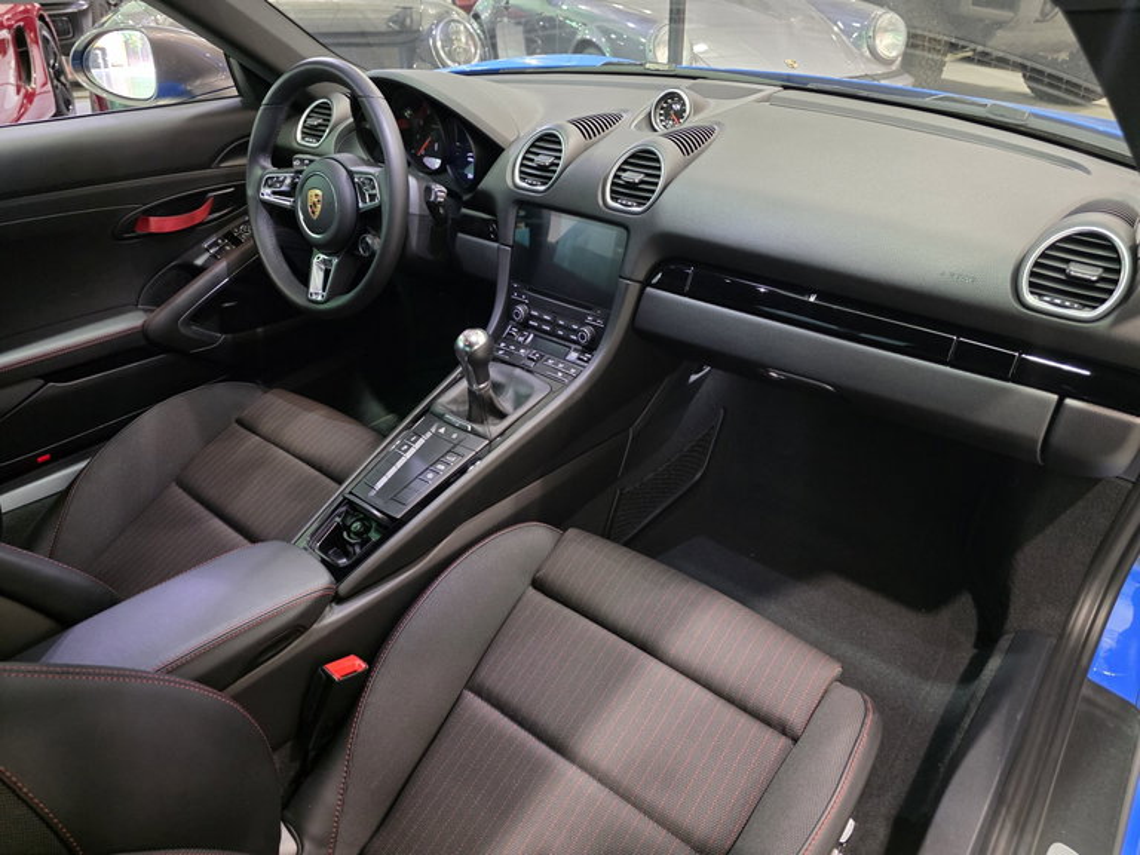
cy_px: 428
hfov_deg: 73.9
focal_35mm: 23
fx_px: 757
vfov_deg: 58.9
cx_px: 570
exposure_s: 1/30
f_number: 1.7
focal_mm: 6.3
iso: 1600
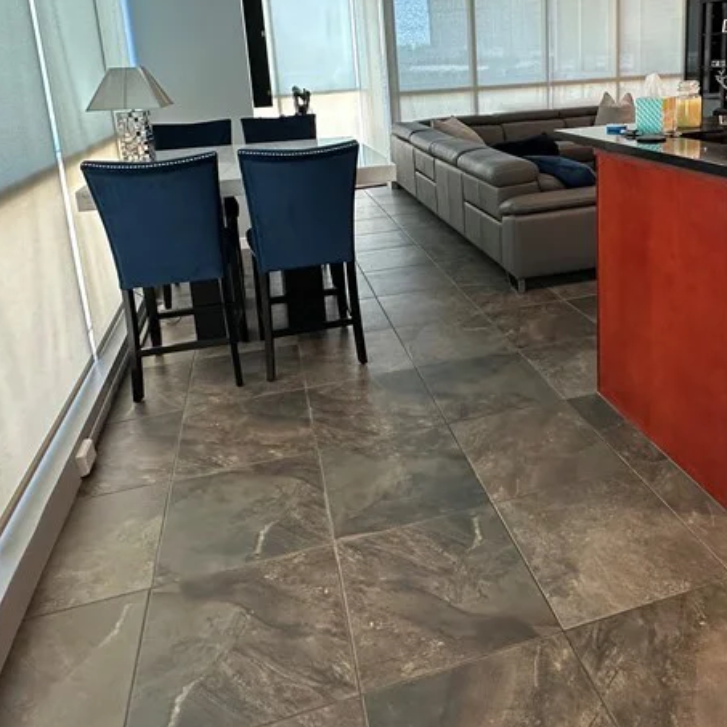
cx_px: 451
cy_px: 199
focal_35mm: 28
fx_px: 665
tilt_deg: -11.3
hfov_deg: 56.7
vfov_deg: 55.1
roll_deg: +3.3
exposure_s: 1/42
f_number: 2.2
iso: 200
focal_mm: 2.22
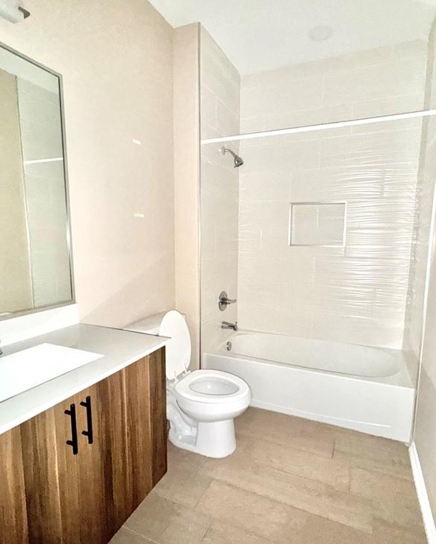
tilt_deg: -8.4
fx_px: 306
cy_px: 275
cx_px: 238
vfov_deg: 83.3
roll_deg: -0.6
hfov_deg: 70.7
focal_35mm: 19
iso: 200
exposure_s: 1/30
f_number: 2.2
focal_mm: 2.22
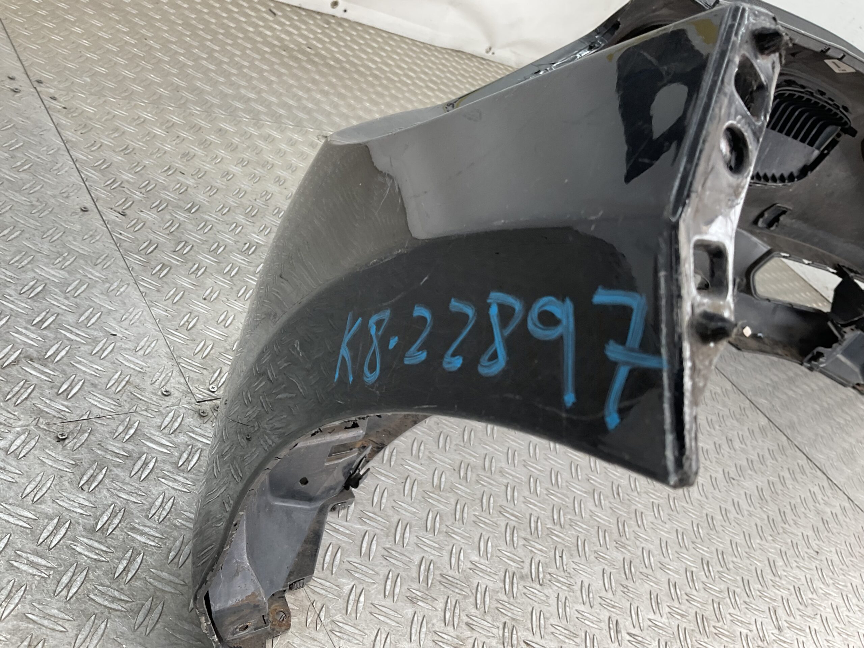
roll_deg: -32.0
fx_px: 724
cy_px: 324
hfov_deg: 61.7
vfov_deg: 48.2
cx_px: 432
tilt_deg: -31.7
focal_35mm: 29
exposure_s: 1/120
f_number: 1.8
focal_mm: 3
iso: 32
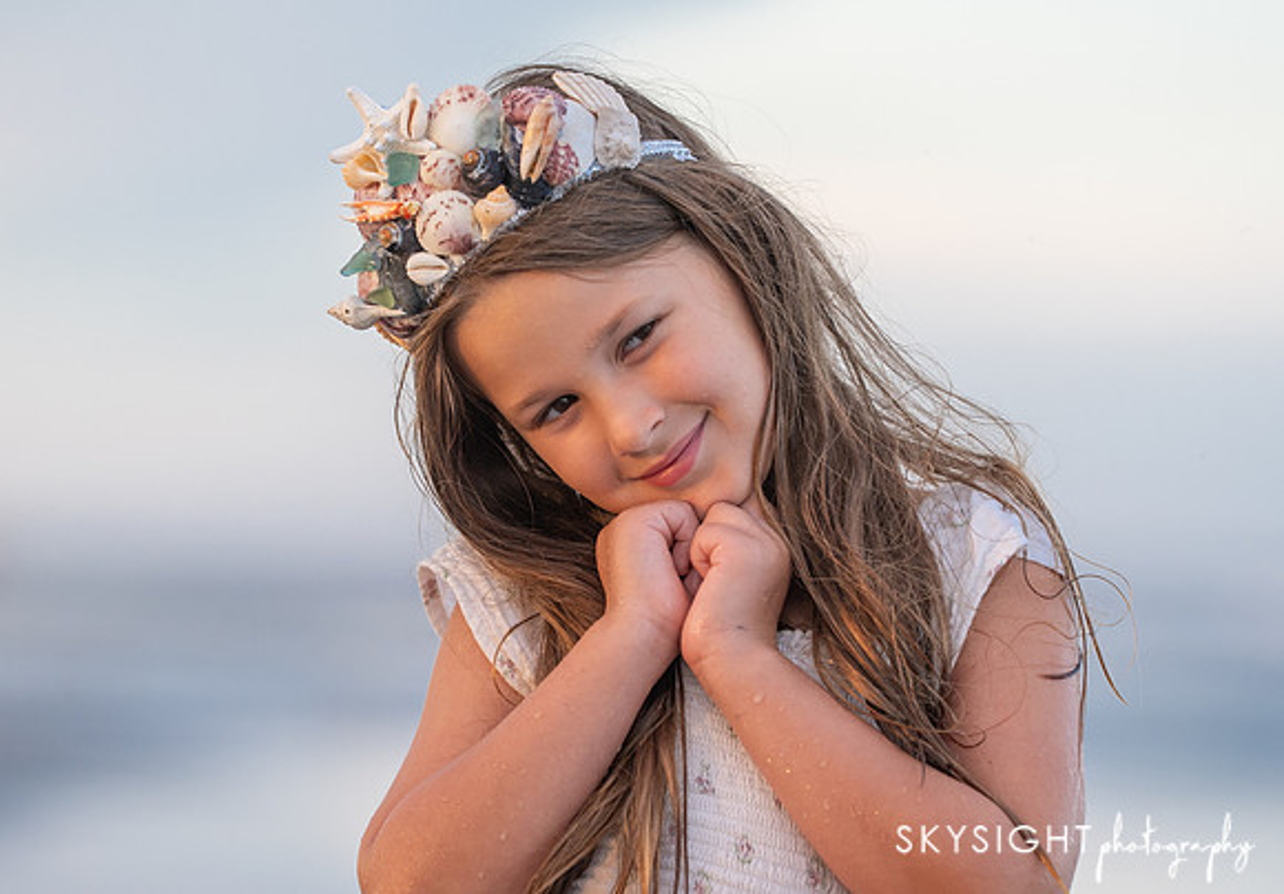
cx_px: 611
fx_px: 8566
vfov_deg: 6.0
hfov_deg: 8.6
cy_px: 482
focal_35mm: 237
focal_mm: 155
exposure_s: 1/200
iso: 640
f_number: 2.8
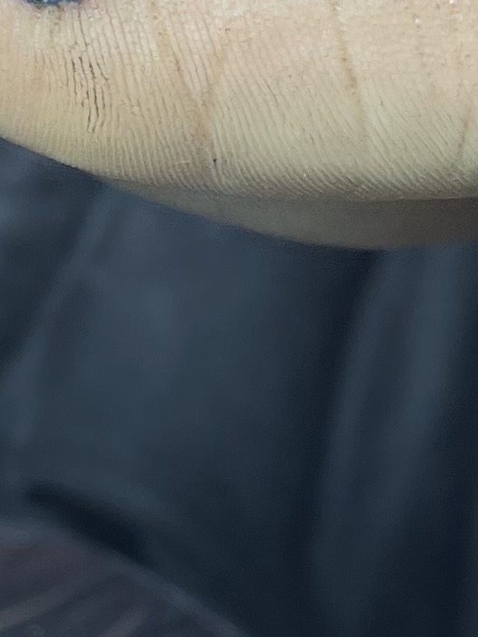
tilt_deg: -49.3
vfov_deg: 13.3
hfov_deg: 10.0
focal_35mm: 148
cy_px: 540
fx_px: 2725
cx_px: 469
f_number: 1.6
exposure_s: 1/120
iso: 40
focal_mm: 4.2
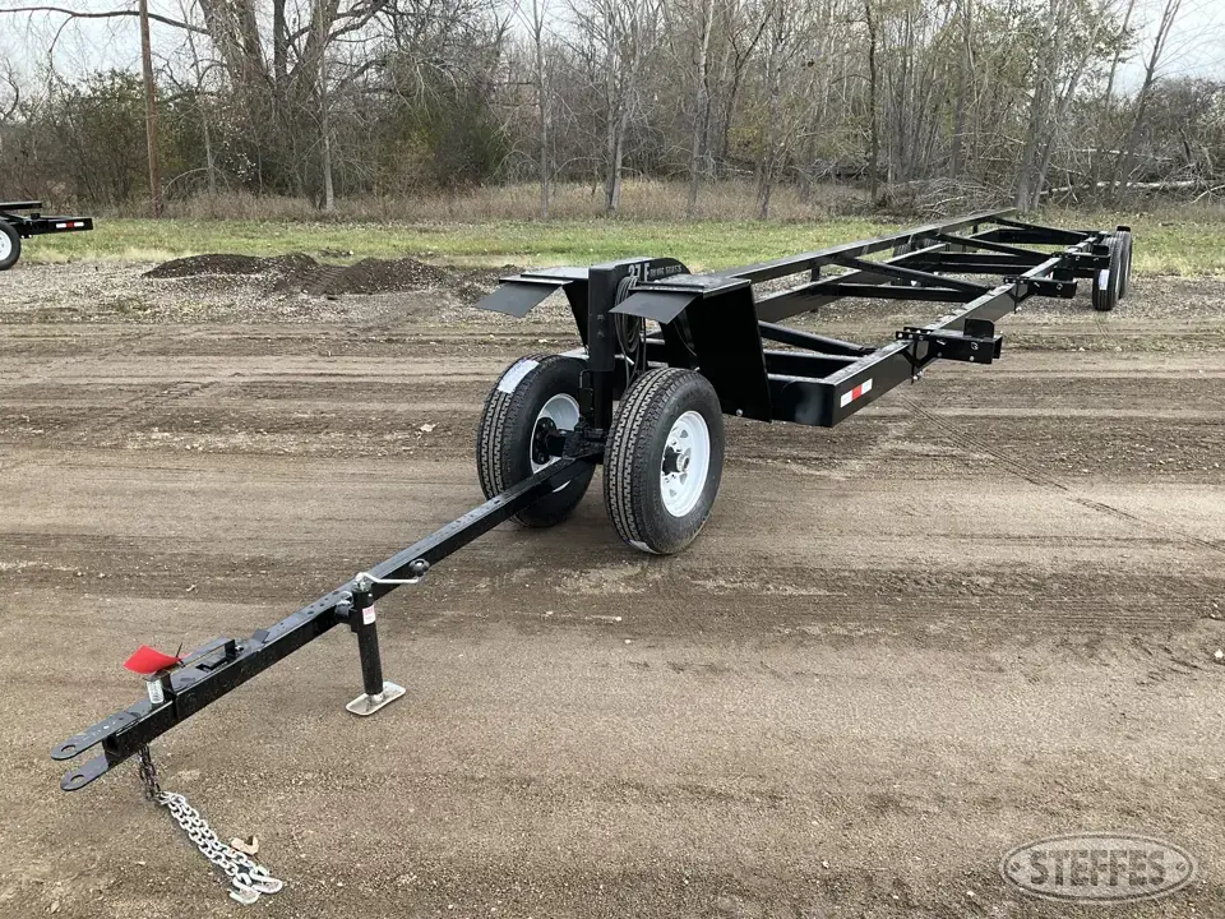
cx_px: 612
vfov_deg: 48.2
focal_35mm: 29
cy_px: 460
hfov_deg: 61.7
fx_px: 1026
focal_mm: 3
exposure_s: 1/353
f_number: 1.8
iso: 25
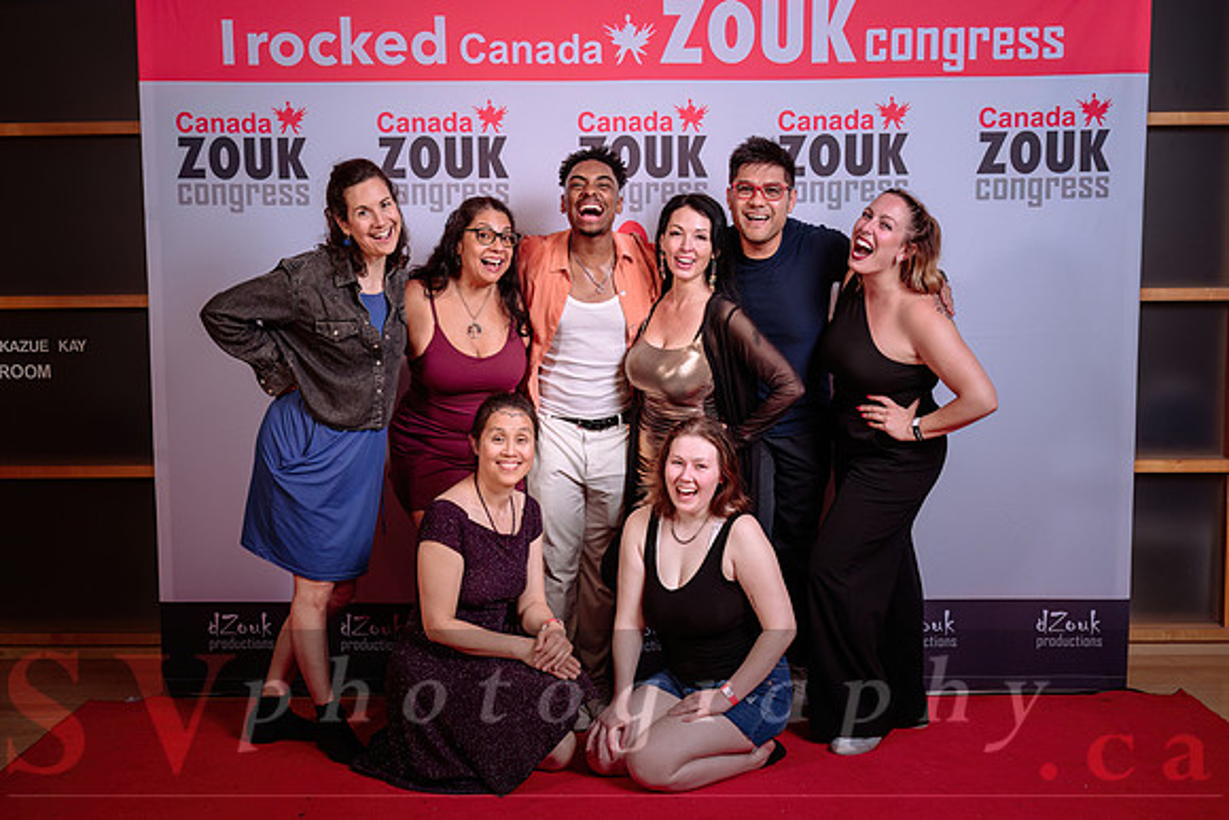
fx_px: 1464
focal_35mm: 43
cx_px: 615
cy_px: 419
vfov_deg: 31.3
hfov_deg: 45.5
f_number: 5.6
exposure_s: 1/160
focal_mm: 41
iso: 100
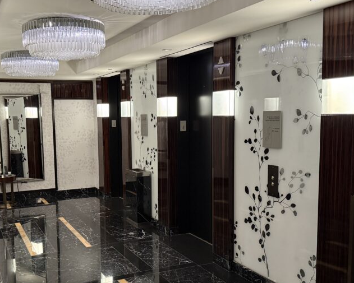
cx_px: 127
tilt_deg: -6.2
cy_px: 156
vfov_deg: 39.1
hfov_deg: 47.4
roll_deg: +0.7
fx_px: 398
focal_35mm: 38
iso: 500
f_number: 1.78
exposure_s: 1/60
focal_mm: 6.76
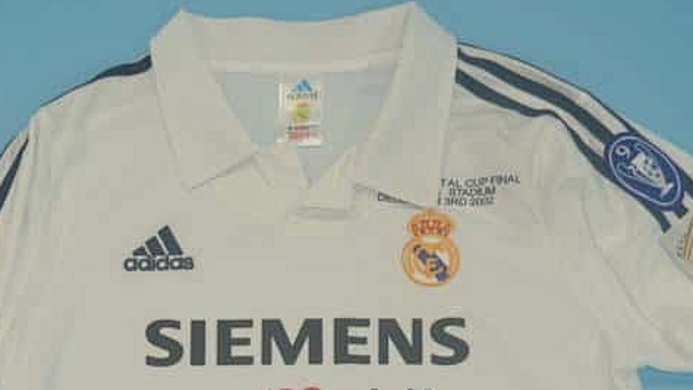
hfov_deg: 26.8
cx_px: 280
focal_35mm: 79
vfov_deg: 14.6
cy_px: 518
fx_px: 1452
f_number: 4.5
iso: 200
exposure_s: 1/200
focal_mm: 22
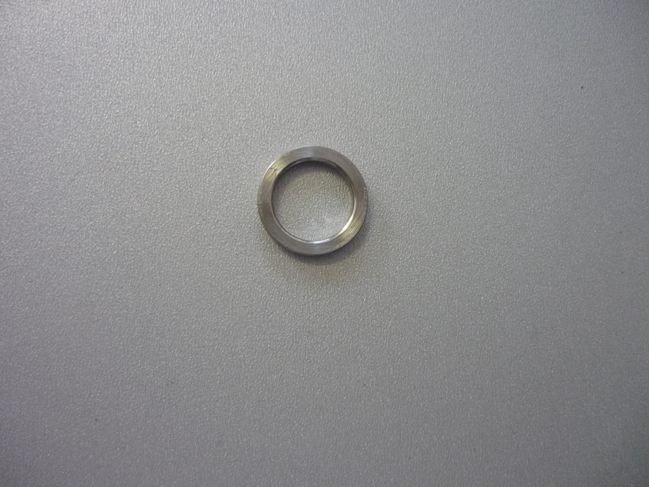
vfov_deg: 42.9
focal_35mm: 33
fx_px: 619
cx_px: 324
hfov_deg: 55.4
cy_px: 244
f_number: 2.8
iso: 200
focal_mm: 5.5
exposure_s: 1/30
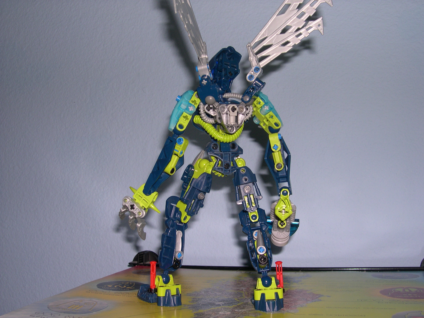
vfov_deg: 37.7
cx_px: 212
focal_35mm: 38
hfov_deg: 49.0
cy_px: 159
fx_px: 465
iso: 100
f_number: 7.6
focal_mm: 8
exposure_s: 1/30
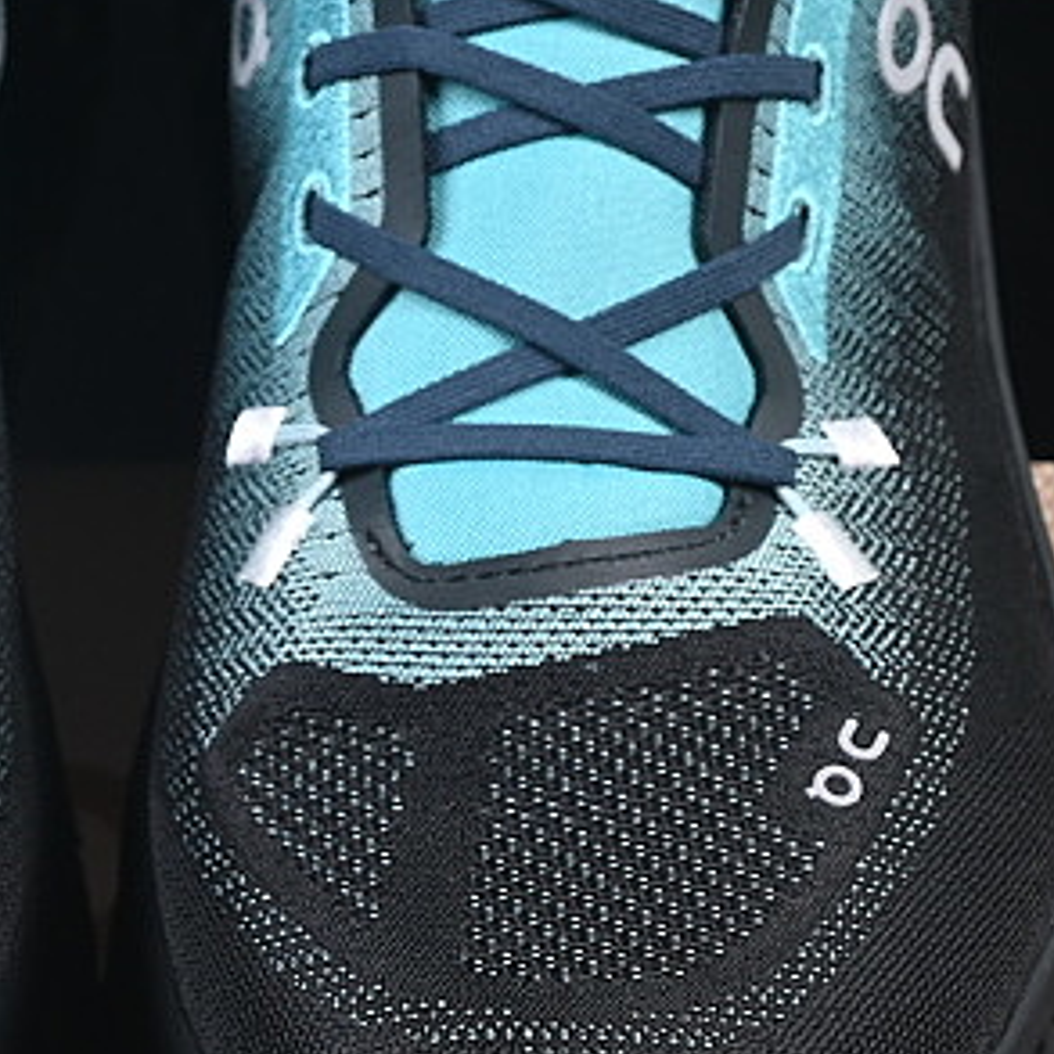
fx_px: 8095
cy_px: 550
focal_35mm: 235
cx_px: 94
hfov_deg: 7.4
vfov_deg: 7.4
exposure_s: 1/60
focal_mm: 50
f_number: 6.3
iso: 160
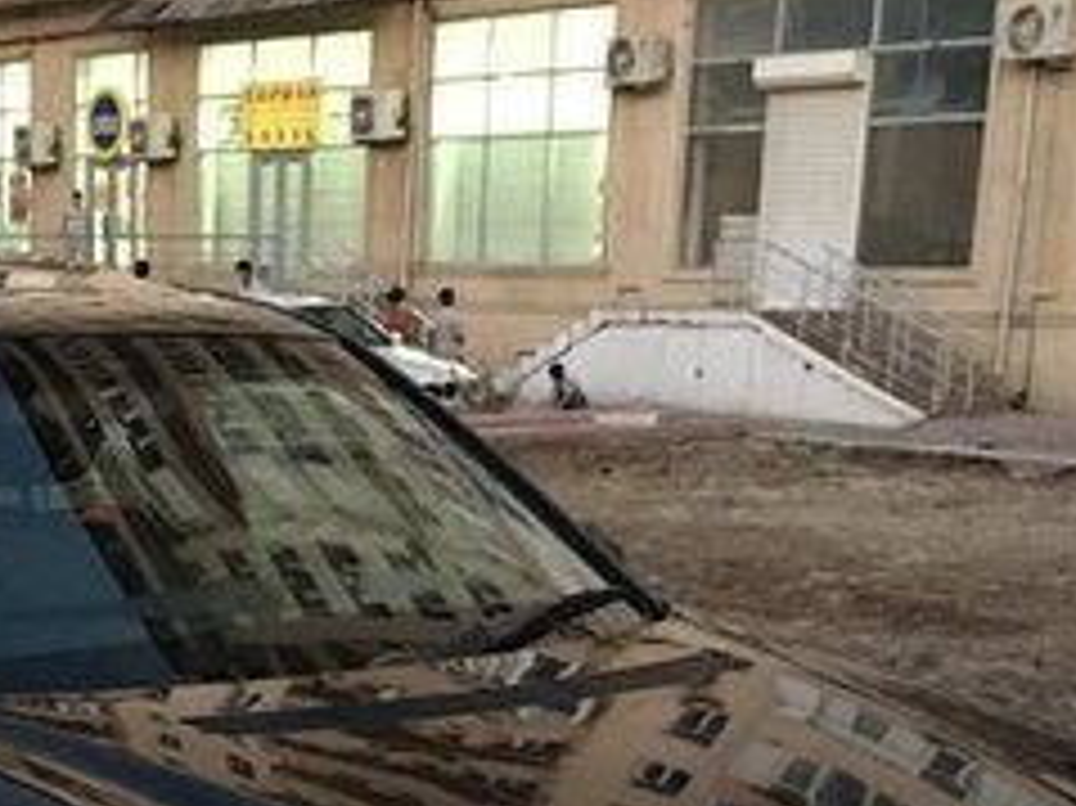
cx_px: 203
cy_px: 957
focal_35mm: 80
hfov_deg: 24.0
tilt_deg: -15.3
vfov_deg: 17.6
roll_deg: -1.1
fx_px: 2485
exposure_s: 1/4
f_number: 2.2
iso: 125
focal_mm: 4.15
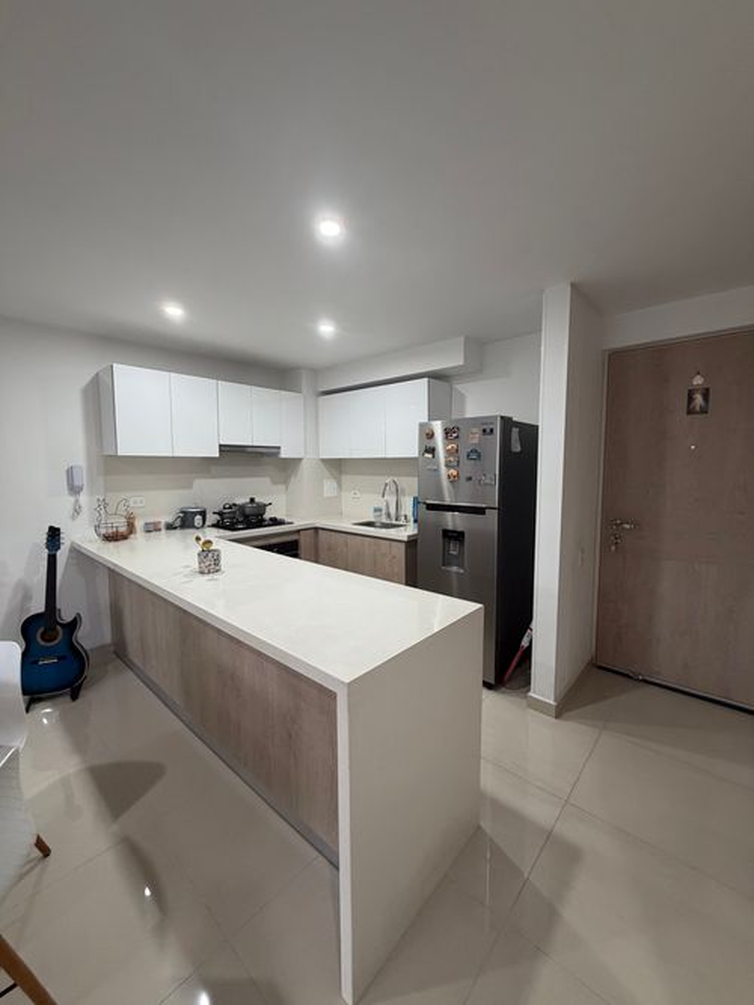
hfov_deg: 85.7
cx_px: 377
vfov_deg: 102.1
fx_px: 407
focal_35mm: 14
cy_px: 502
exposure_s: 1/120
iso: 320
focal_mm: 2.22
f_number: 2.2
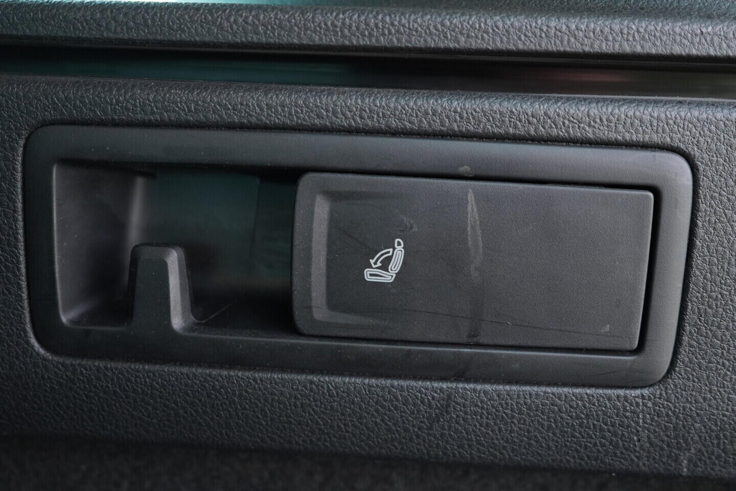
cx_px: 368
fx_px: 736
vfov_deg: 36.9
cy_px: 246
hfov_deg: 53.1
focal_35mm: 36
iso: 1000
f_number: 2.8
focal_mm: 24
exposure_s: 1/40
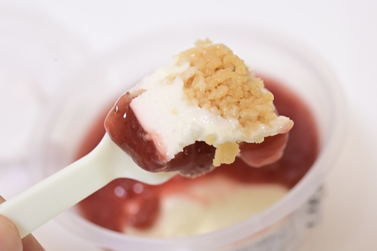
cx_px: 188
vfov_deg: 22.6
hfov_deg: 33.4
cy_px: 126
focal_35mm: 60
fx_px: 628
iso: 6400
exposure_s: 1/125
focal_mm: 60
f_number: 7.1
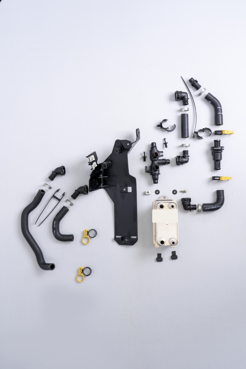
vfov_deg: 48.5
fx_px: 410
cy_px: 184
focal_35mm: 40
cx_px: 123
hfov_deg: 33.4
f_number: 10
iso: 100
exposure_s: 1/30
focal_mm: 40
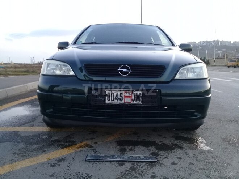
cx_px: 120
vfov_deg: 45.4
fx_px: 214
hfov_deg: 58.4
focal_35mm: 31
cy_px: 90
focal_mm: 3.3
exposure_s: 1/33
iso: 80
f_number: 2.2
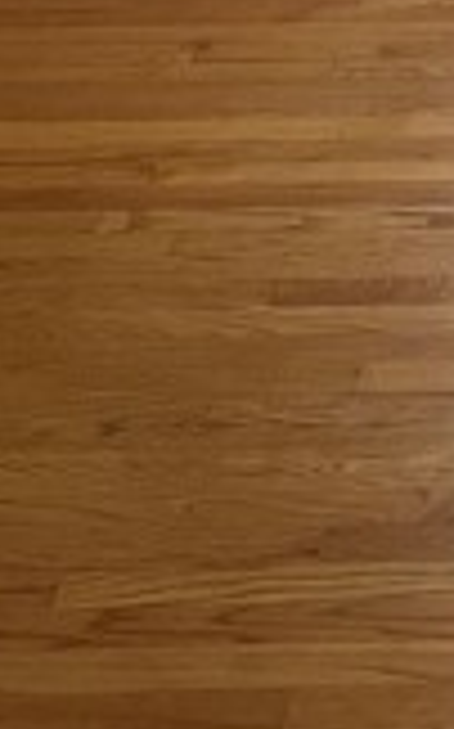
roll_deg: -1.5
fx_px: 2598
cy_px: -351
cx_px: 859
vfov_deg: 14.9
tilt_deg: -15.2
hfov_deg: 9.4
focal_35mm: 131
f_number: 1.6
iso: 200
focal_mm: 4.2
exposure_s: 1/60
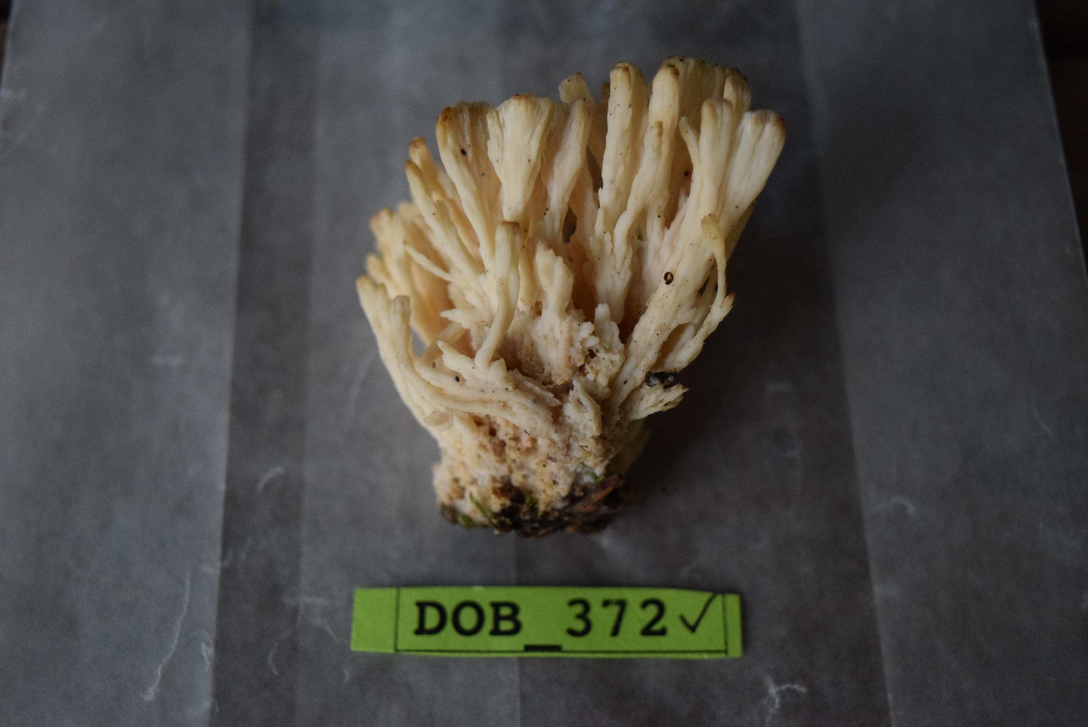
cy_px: 364
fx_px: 1361
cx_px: 544
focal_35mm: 45
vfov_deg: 29.9
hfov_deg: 43.6
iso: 3200
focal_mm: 30
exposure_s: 1/125
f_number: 4.2
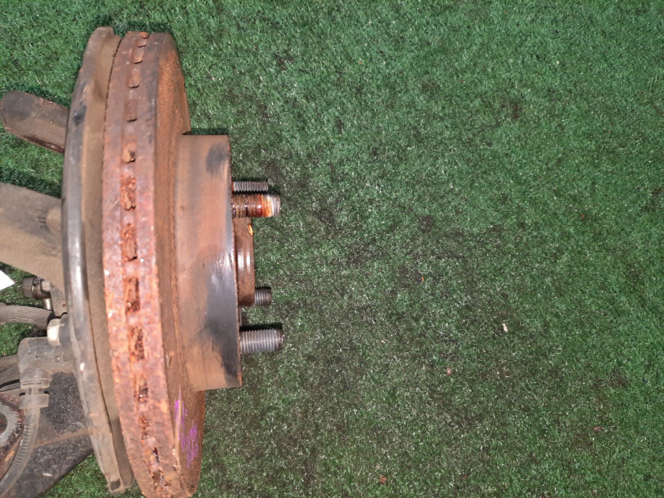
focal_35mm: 25
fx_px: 480
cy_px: 249
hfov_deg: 69.4
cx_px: 332
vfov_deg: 54.9
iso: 471
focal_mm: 4.6
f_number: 2
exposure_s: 1/25
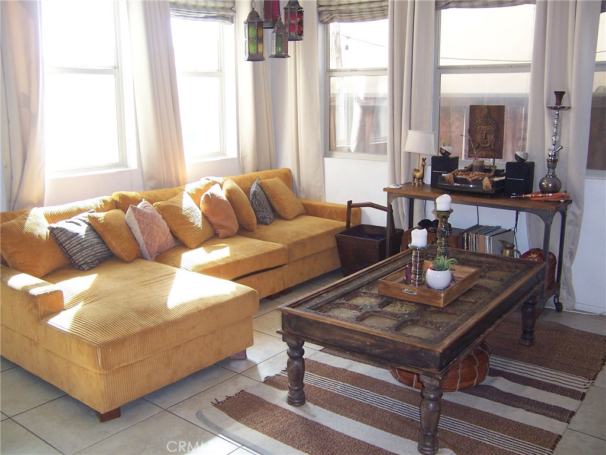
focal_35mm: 33
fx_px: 578
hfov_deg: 55.4
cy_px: 228
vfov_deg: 42.9
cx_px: 303
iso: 140
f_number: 2.8
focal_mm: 5.5
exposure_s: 1/60
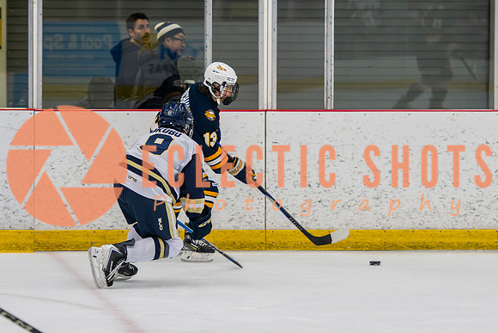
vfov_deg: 5.2
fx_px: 3693
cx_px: 205
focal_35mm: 267
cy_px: 156
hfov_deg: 7.7
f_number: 3.2
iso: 2000
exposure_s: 1/640
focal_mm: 130
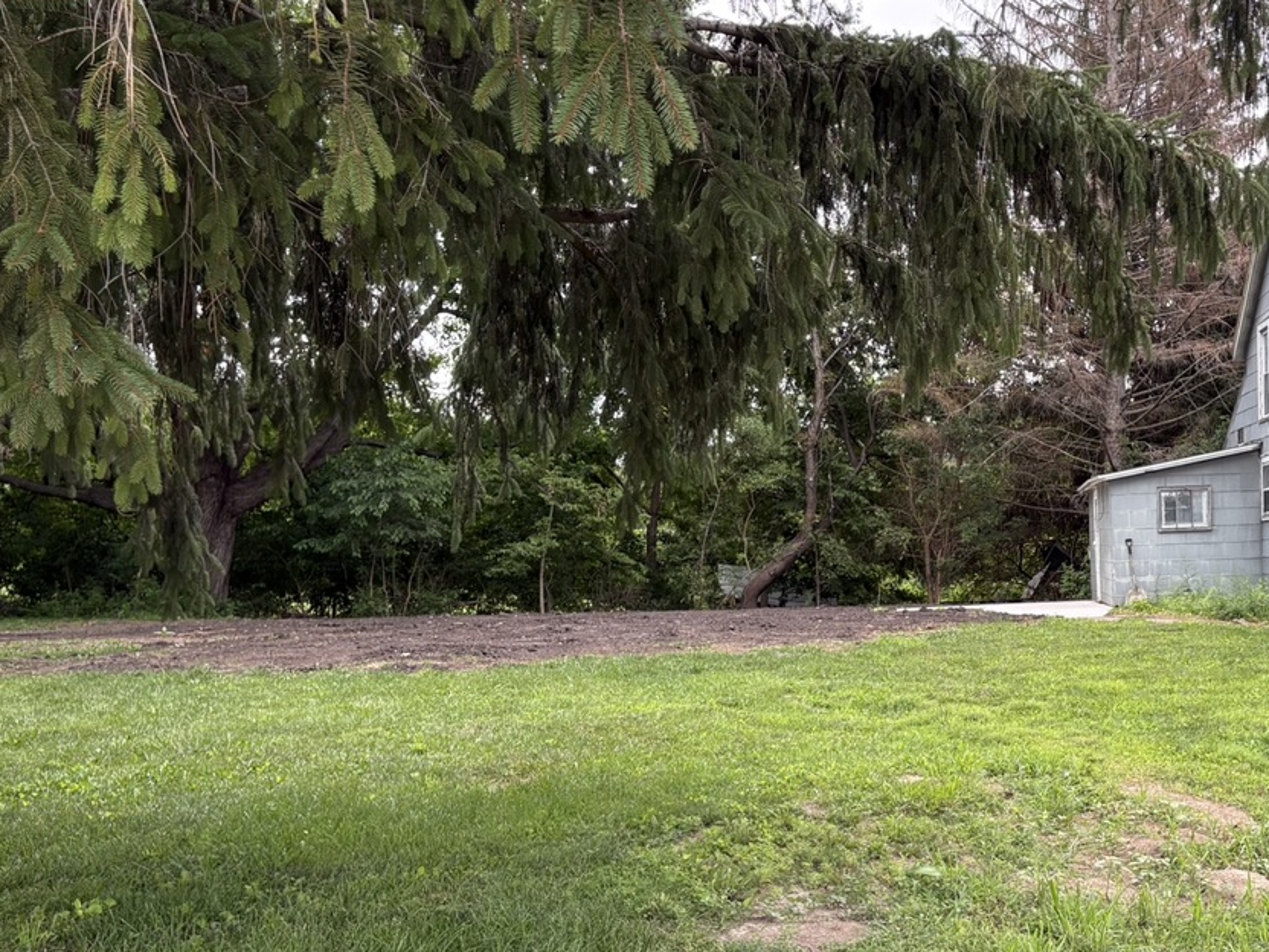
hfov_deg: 40.1
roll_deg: +2.3
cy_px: 613
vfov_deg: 32.0
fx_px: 1650
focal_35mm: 45
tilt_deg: -2.0
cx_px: 1045
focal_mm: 5.96
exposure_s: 1/369
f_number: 1.6
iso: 64
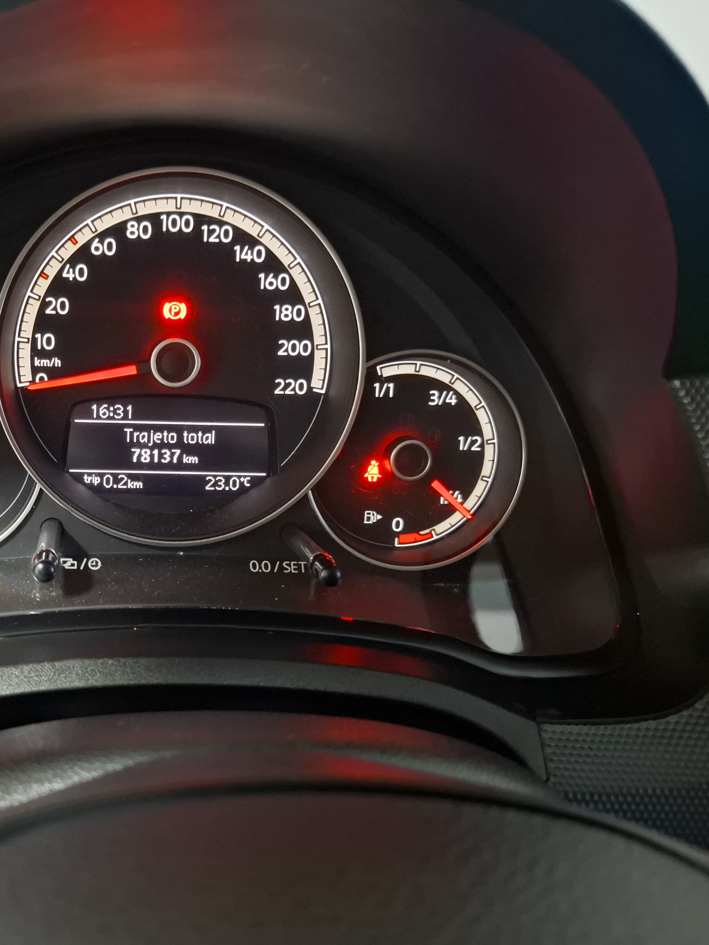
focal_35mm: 31
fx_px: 847
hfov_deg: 43.2
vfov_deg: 58.4
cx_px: 137
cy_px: 471
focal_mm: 5.54
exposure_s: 1/20
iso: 1250
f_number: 1.8
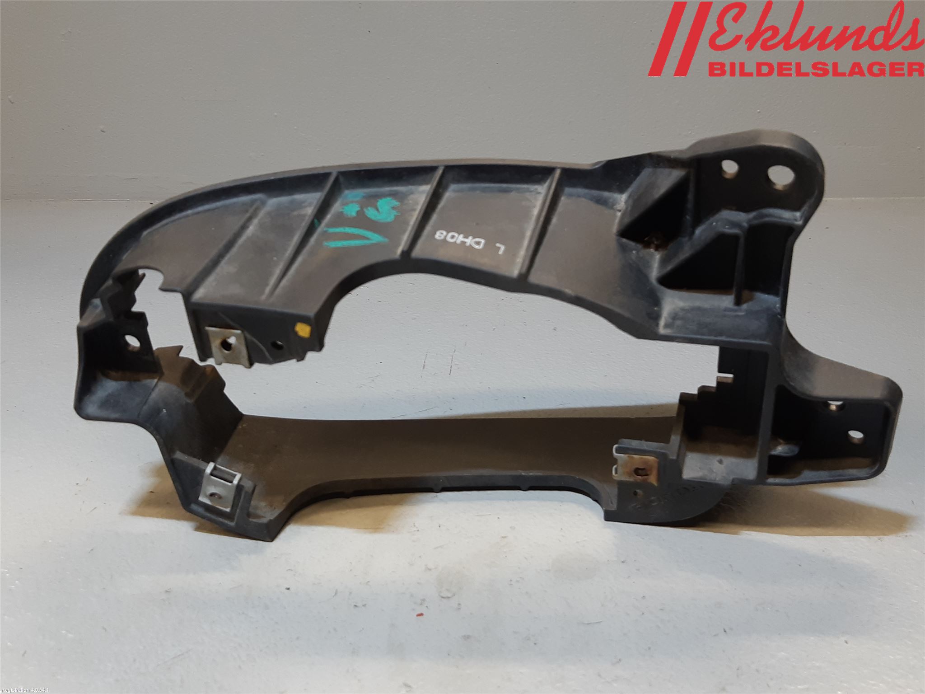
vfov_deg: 53.1
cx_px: 462
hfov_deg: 67.3
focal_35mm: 26
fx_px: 695
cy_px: 347
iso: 80
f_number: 1.7
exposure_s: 1/60
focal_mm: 3.93
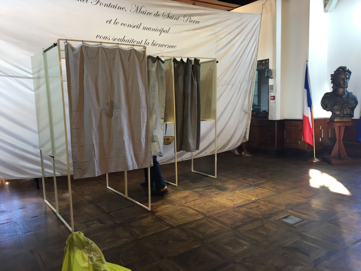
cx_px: 180
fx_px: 302
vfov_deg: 48.2
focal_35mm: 29
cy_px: 136
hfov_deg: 61.7
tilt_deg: -6.7
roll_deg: +1.9
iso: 64
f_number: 2.2
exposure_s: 1/33
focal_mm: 4.15
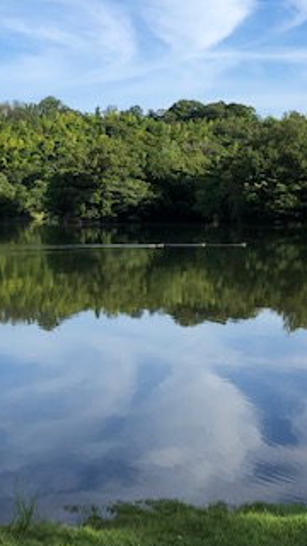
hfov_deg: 19.7
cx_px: 119
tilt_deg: +4.1
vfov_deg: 33.9
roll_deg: +0.6
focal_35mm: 61
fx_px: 883
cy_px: 162
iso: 20
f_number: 1.8
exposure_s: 1/1845
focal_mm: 4
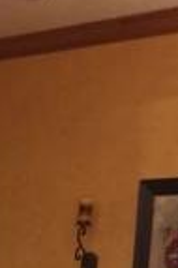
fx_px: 825
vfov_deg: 16.1
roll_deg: -1.3
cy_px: 453
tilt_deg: -13.2
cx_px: -129
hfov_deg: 11.5
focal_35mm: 111
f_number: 2.2
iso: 100
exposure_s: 1/4
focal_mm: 4.15
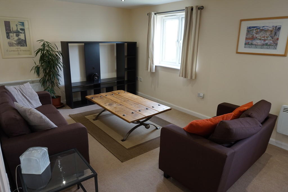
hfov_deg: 73.8
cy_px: 96
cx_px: 144
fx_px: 192
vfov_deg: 53.1
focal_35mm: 24
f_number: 5.6
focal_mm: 16
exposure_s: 1/20
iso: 400
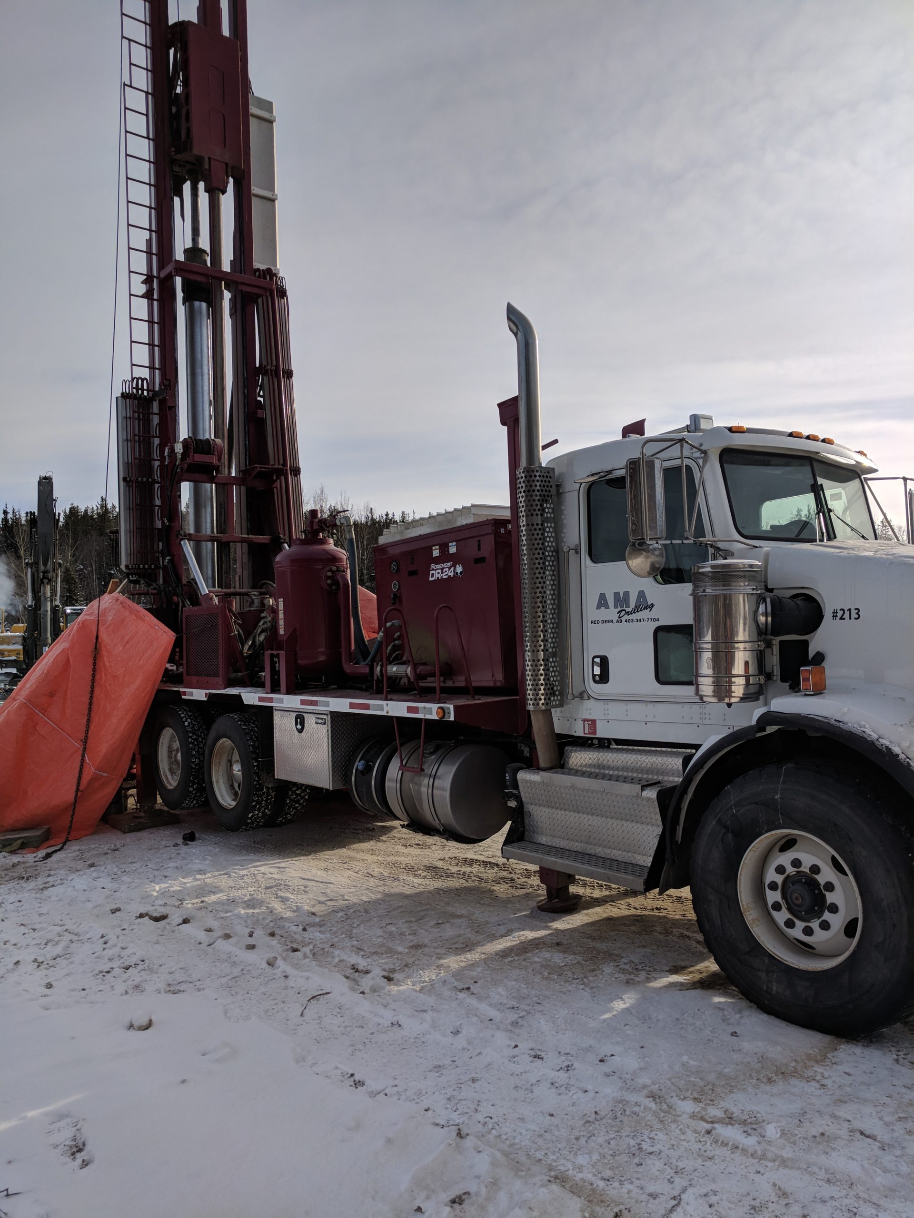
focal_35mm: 26
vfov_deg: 67.3
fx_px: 915
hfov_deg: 53.1
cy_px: 609
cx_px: 457
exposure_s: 1/3322
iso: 51
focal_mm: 4.67
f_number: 2
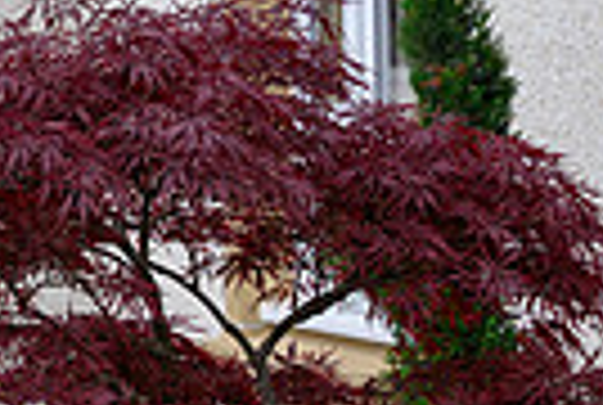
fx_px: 7235
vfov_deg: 3.2
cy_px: 322
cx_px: -580
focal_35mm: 431
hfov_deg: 4.7
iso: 200
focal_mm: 97
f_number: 4.5
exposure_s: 1/400
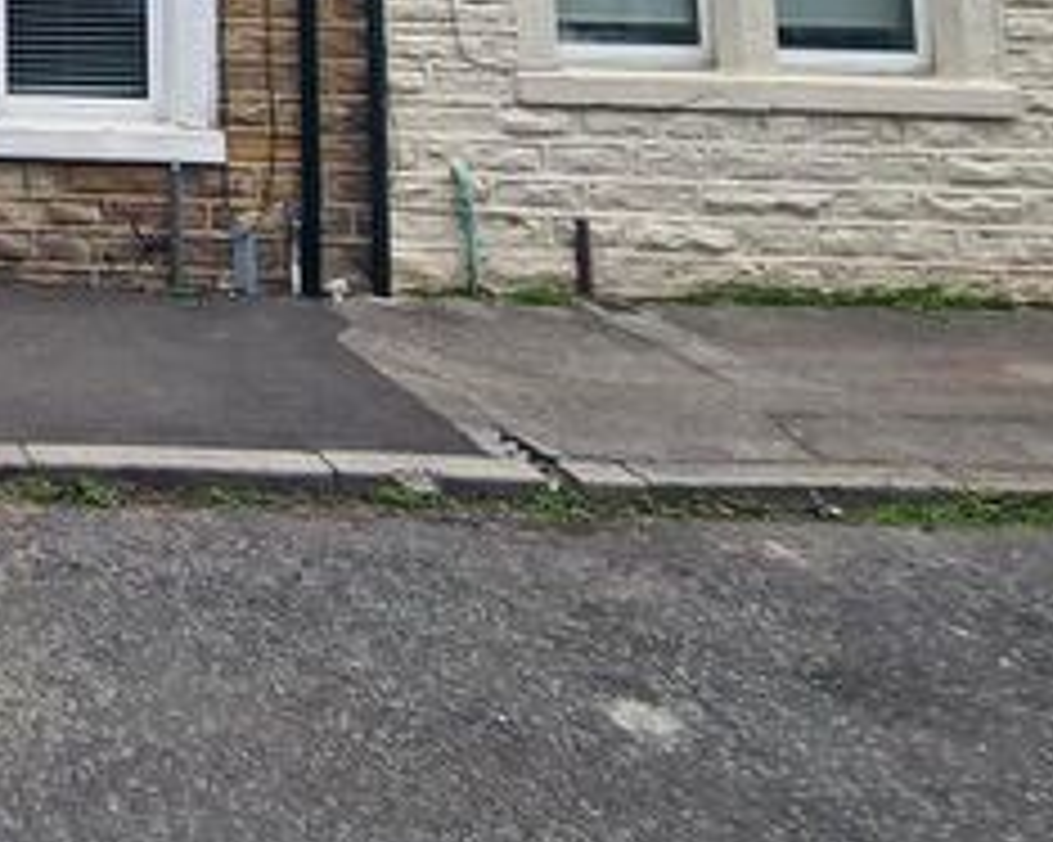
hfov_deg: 31.5
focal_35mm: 38
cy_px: -241
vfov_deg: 30.9
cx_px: -428
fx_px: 1184
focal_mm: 2.2
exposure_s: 1/670
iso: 50
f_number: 2.2
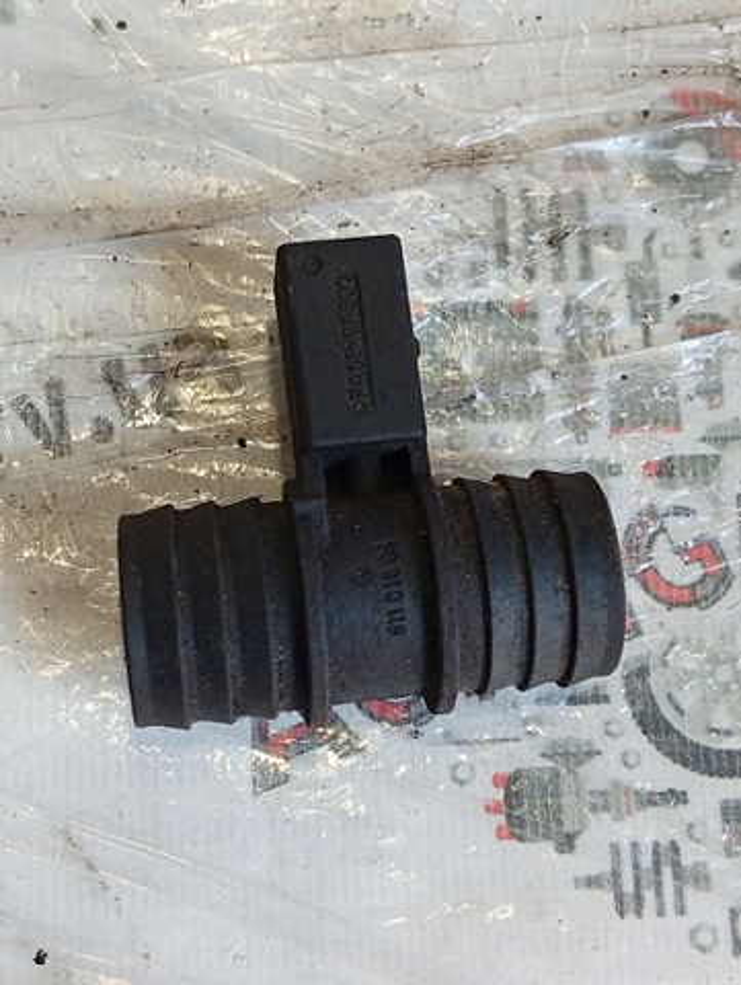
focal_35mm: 52
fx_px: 1482
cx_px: 370
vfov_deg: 36.8
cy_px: 492
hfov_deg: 28.1
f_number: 1.8
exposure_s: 1/50
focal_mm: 3.96
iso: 184
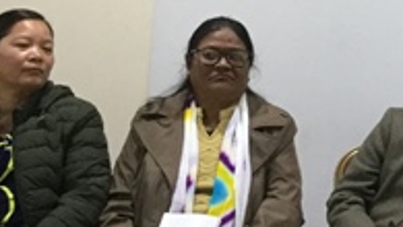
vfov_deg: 10.9
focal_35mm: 111
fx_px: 1187
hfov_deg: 17.5
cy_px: 43
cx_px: 585
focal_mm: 3.3
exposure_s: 1/33
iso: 160
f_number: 2.4
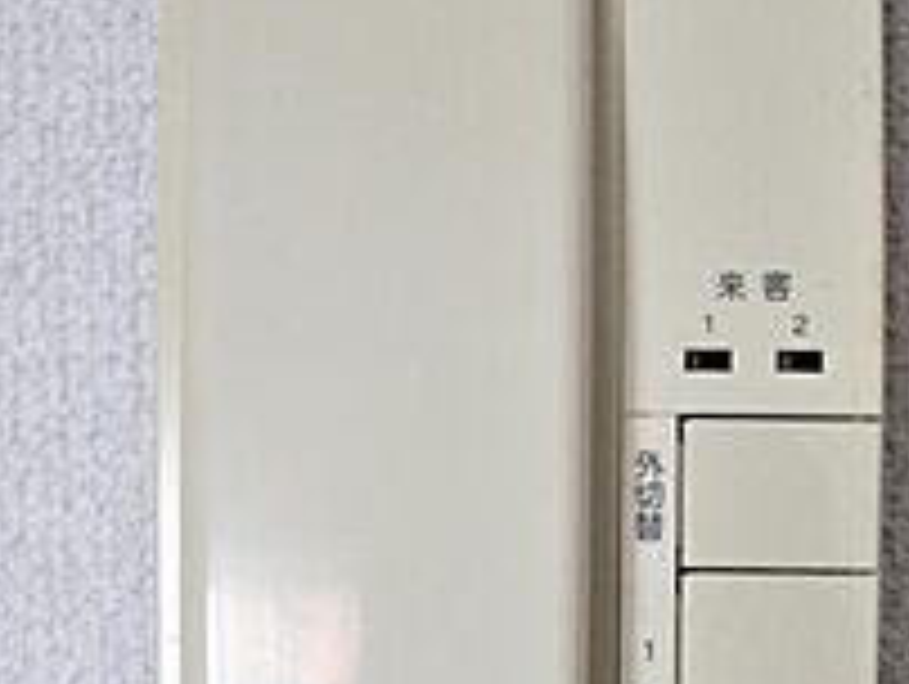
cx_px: 515
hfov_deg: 23.8
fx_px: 2156
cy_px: 882
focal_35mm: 82
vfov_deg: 17.0
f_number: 4.5
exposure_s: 1/40
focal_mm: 24
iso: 400
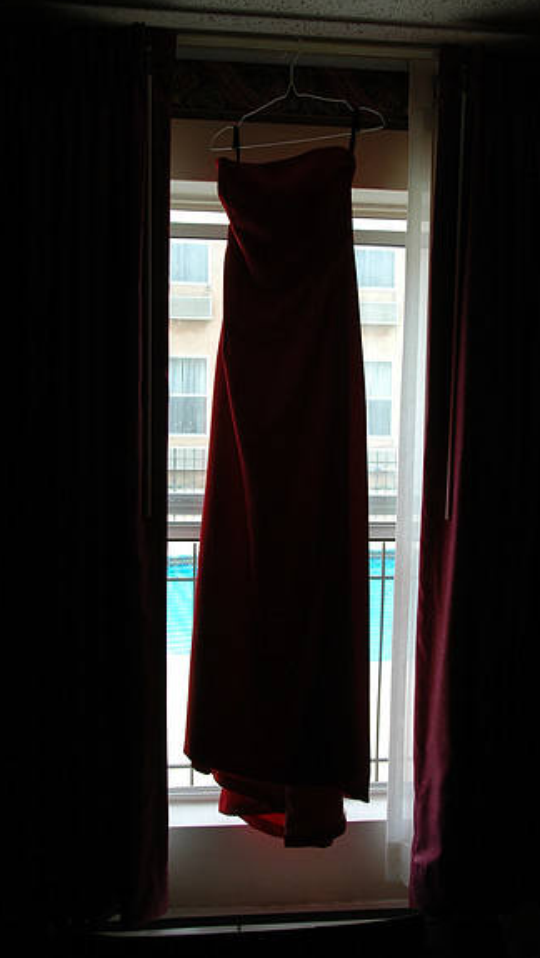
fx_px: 966
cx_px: 273
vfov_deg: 52.8
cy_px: 478
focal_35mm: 38
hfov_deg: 31.2
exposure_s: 1/60
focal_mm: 24
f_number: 5.6
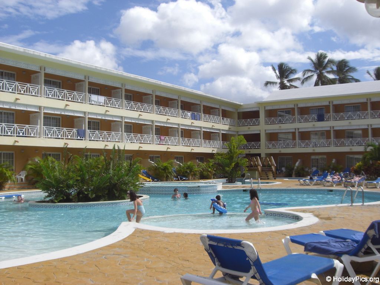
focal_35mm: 38
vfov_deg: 37.7
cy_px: 142
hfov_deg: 49.0
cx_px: 190
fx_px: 417
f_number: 8
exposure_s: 1/250
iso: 64
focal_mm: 6.2
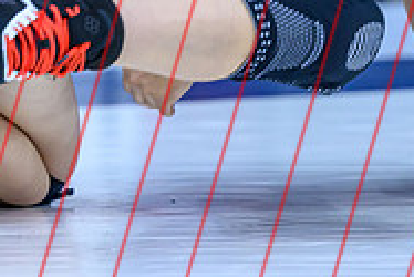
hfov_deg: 4.3
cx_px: 162
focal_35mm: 483
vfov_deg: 2.8
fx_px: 5559
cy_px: -90
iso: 2500
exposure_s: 1/640
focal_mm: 125
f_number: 2.8
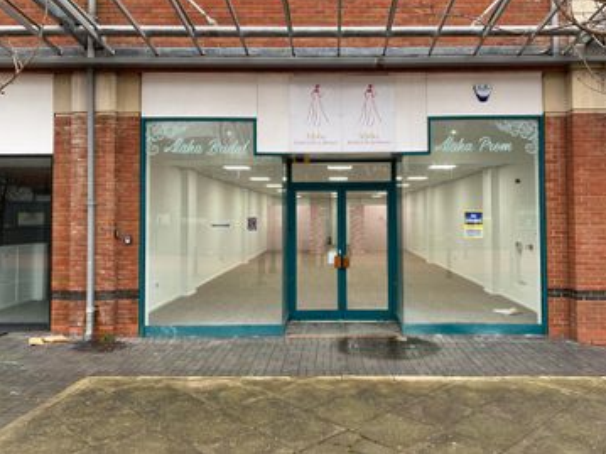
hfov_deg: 61.5
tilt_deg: +1.1
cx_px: 334
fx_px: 508
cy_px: 203
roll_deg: +0.6
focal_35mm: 29
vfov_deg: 48.1
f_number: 1.8
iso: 100
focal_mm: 4.25
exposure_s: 1/122
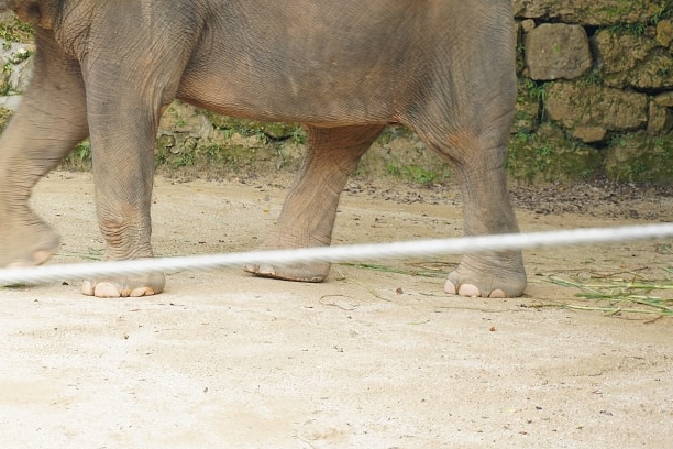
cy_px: 17
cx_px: 74
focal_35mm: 147
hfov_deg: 13.8
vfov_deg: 9.3
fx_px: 2748
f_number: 4
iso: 100
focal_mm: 75
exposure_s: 1/80
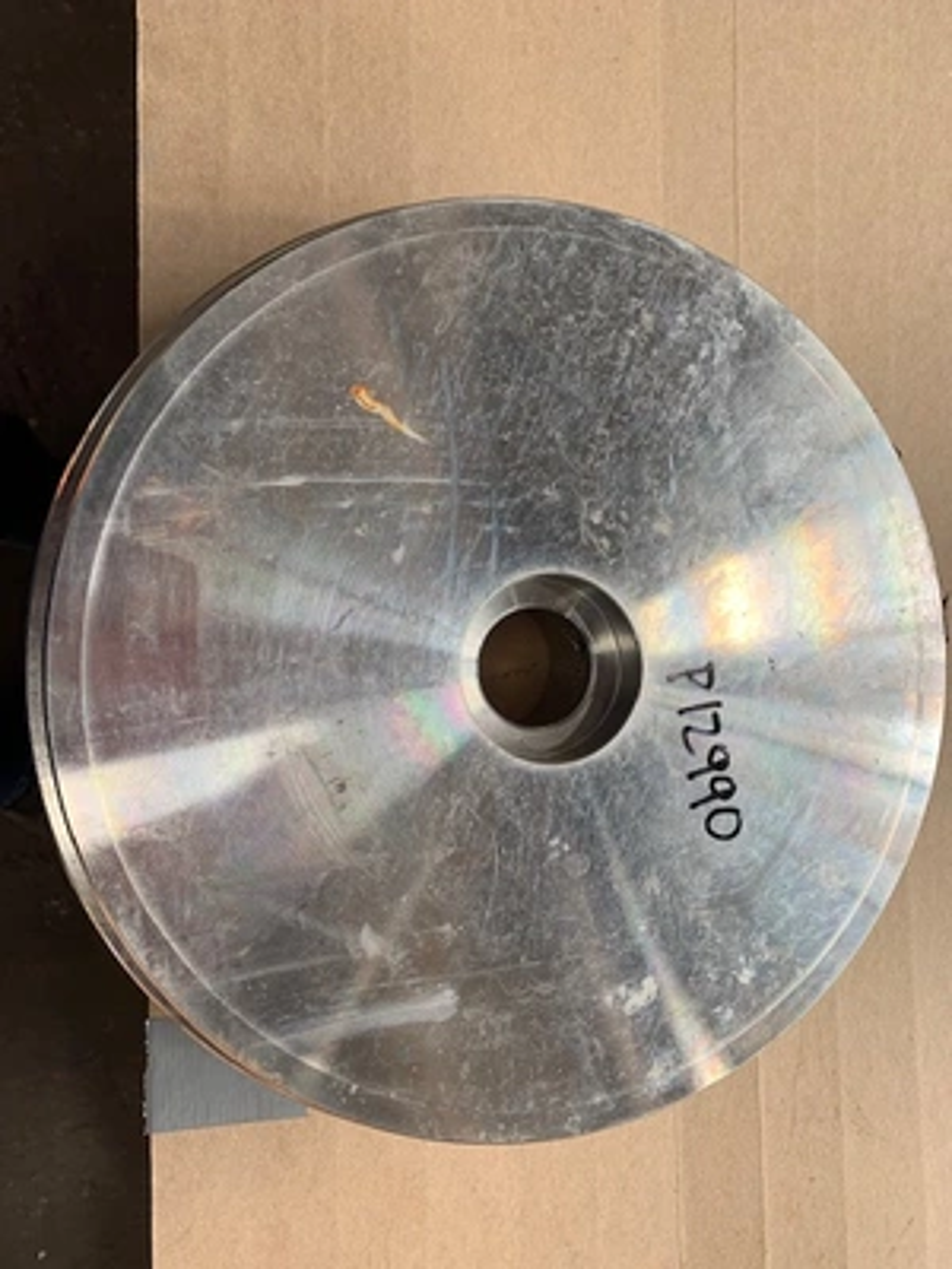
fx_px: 953
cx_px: 476
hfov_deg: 53.1
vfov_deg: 67.3
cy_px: 634
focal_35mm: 26
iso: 32
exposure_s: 1/122
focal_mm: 4.25
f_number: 1.8
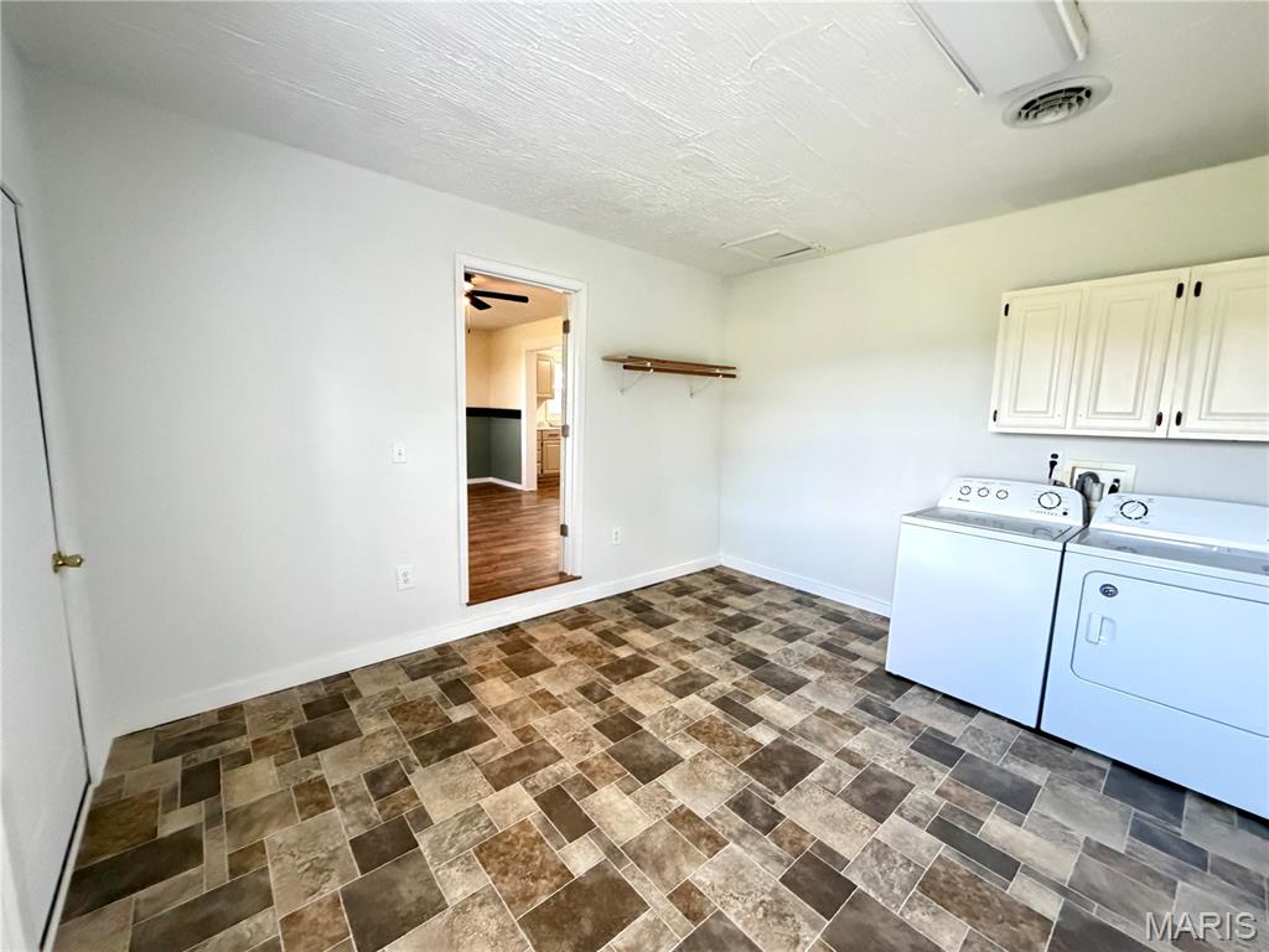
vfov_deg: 85.7
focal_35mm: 14
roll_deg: -1.1
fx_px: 513
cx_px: 634
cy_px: 476
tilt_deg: -7.0
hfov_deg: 102.1
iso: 1000
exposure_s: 1/60
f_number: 2.2
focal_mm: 2.22
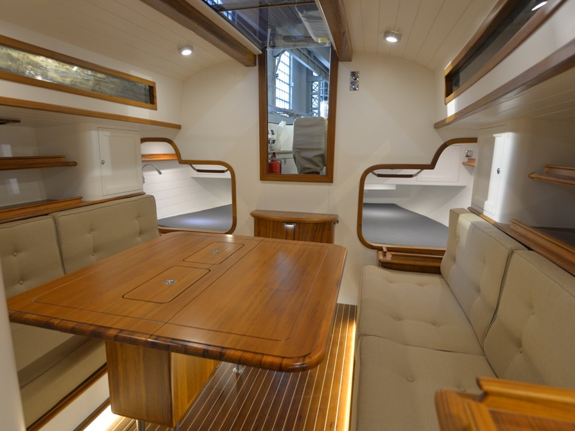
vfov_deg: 61.1
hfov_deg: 76.3
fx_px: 365
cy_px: 217
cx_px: 270
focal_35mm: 22
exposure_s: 1/50
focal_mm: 20
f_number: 4
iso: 800
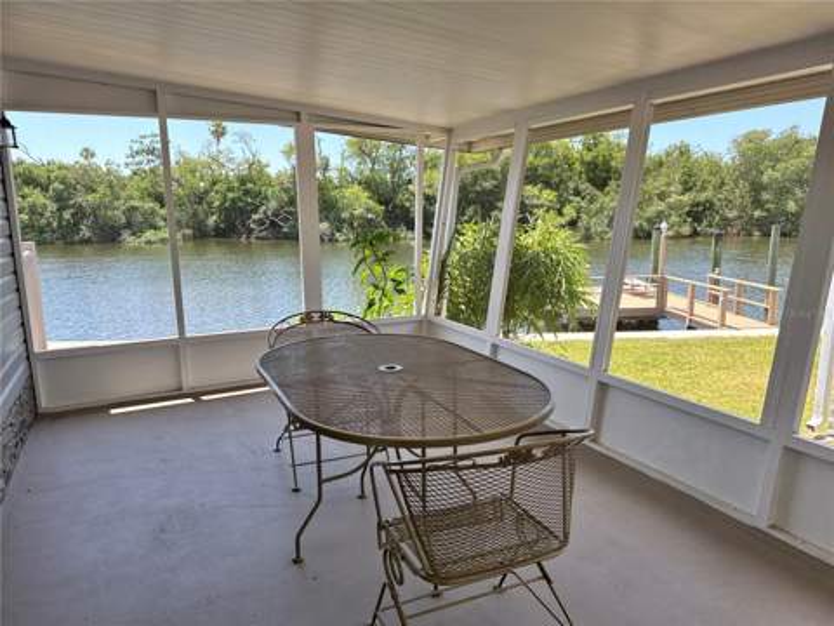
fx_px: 578
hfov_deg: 71.6
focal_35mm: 24
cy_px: 313
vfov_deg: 56.8
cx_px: 417
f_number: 1.78
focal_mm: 6.76
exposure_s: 1/840
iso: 100
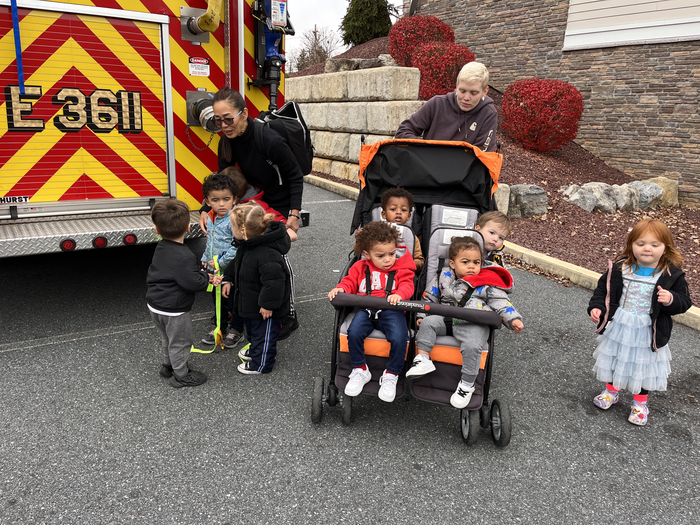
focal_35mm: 26
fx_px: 526
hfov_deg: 67.3
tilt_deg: -14.8
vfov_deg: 53.1
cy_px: 262
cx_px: 350
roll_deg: -1.2
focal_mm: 5.1
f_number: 1.6
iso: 32
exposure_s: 1/137
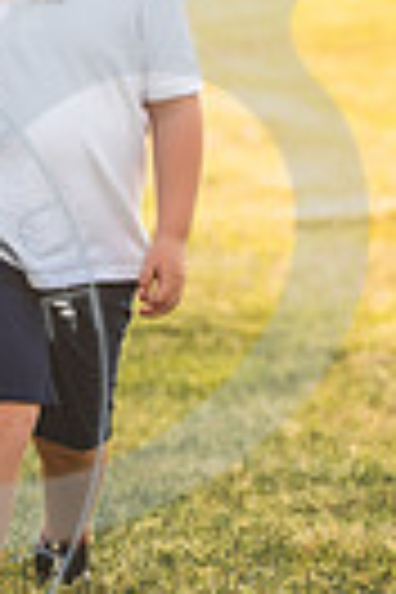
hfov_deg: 4.5
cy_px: 45
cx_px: -108
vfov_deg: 6.7
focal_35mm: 307
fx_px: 5065
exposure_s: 1/250
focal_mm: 90
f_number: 2.8
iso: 80
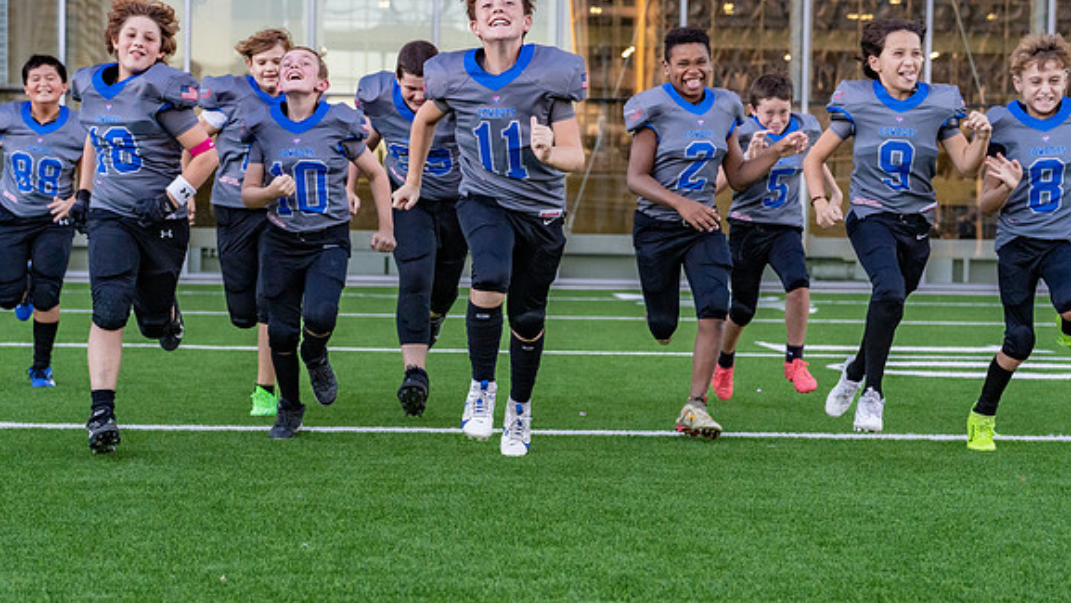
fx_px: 1960
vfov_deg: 17.5
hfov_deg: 30.5
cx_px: 449
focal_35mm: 69
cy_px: 306
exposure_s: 1/1250
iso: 2500
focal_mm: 50
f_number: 3.2
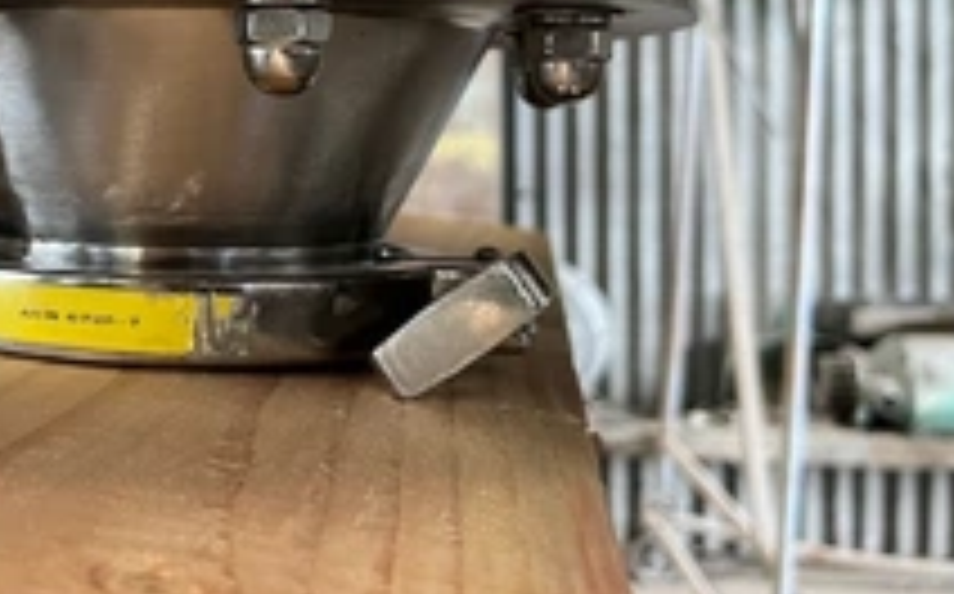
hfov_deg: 37.1
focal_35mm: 52
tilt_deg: +0.5
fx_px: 1351
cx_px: 148
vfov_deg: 24.2
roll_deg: +0.6
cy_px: 72
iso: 400
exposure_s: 1/40
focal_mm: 5.1
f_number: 1.6
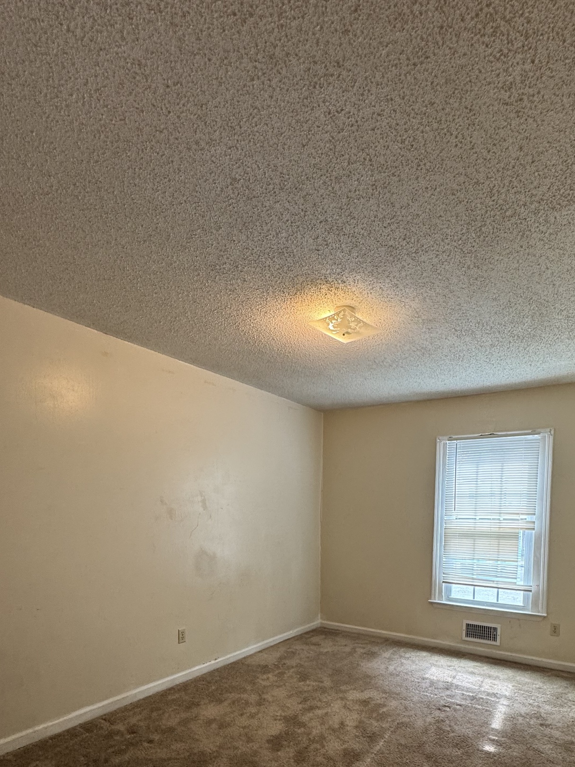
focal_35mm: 20
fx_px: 443
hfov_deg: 65.6
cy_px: 544
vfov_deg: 77.6
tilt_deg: -4.3
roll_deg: -0.7
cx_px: 334
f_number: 2.2
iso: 200
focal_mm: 2.22
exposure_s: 1/60
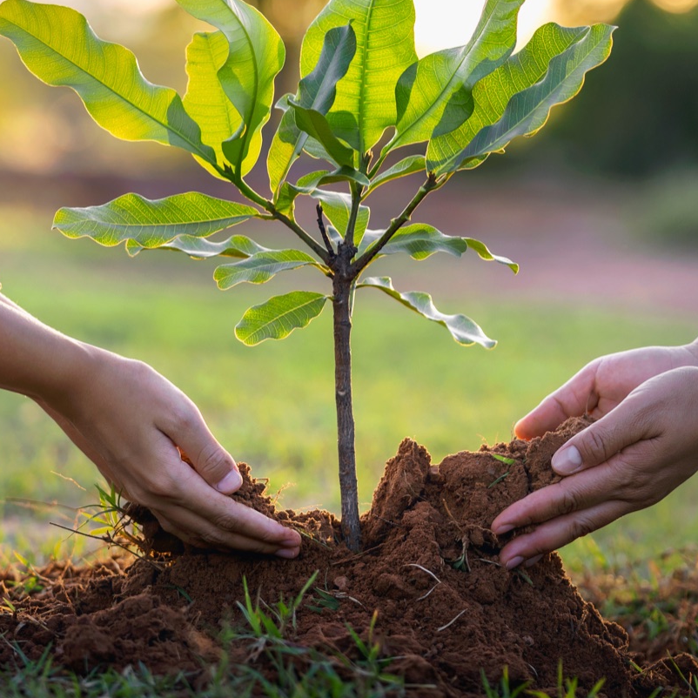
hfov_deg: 10.1
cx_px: 337
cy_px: 245
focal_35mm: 173
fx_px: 3947
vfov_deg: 10.1
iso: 200
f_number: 2.8
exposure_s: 1/320
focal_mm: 102
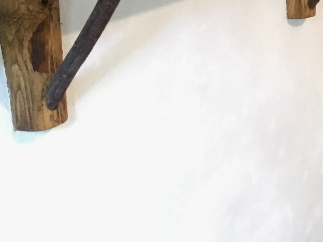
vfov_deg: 17.1
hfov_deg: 21.5
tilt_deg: -10.0
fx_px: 784
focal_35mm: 84
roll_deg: +0.5
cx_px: 398
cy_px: -14
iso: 500
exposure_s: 1/17
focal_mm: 4.15
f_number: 2.2
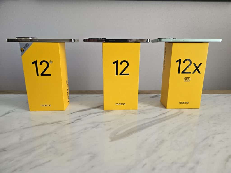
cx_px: 116
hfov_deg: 73.9
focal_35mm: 23
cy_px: 86
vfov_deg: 58.9
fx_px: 153
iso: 250
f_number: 1.7
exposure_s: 1/100
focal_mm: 6.3
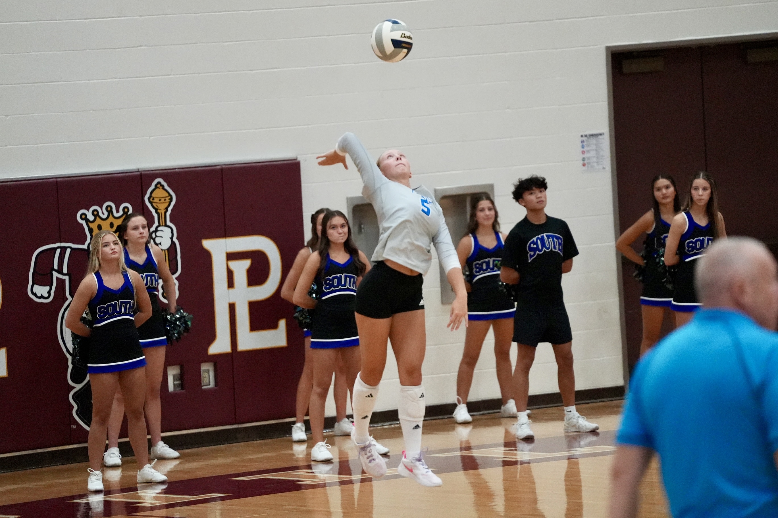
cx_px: 389
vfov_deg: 7.6
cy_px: 259
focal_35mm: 180
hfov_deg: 11.4
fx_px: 3889
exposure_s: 1/1880
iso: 8000
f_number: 2.8
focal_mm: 180
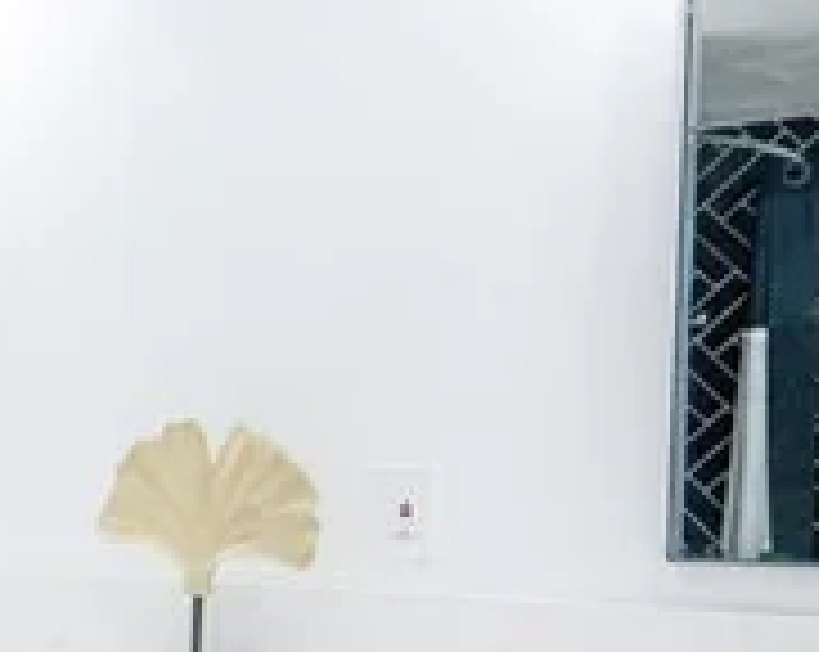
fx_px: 1791
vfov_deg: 20.1
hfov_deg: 22.1
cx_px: -351
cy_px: 632
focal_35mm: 74
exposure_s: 1/160
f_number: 4
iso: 400
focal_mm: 14
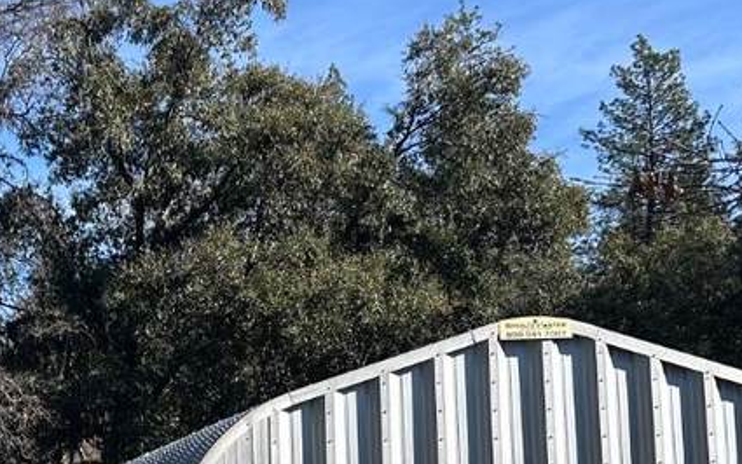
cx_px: 51
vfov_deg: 15.5
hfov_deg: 24.1
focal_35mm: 83
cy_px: 466
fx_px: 1679
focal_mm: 5.7
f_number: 1.5
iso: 50
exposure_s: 1/3165
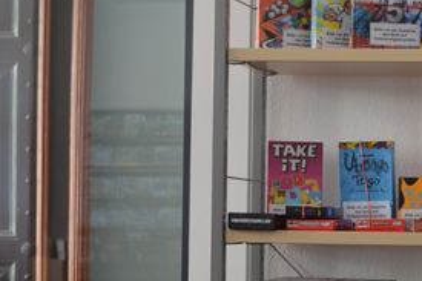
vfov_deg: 10.8
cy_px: 249
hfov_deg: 15.4
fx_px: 1481
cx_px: 552
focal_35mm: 126
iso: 640
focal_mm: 29
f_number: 4.5
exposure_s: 1/40
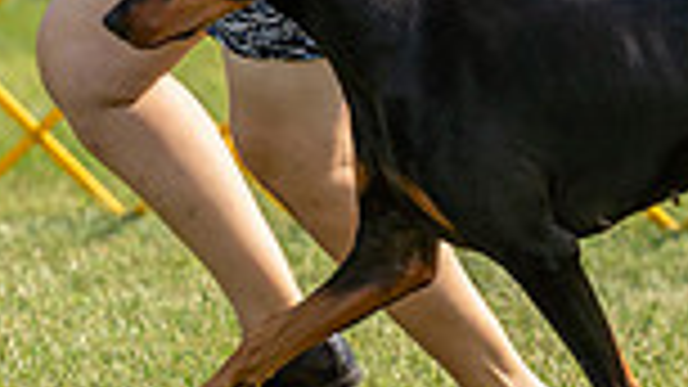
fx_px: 14501
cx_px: 513
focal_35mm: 795
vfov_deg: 1.5
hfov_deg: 2.7
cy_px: -142
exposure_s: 1/1600
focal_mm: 200
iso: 200
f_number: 3.5
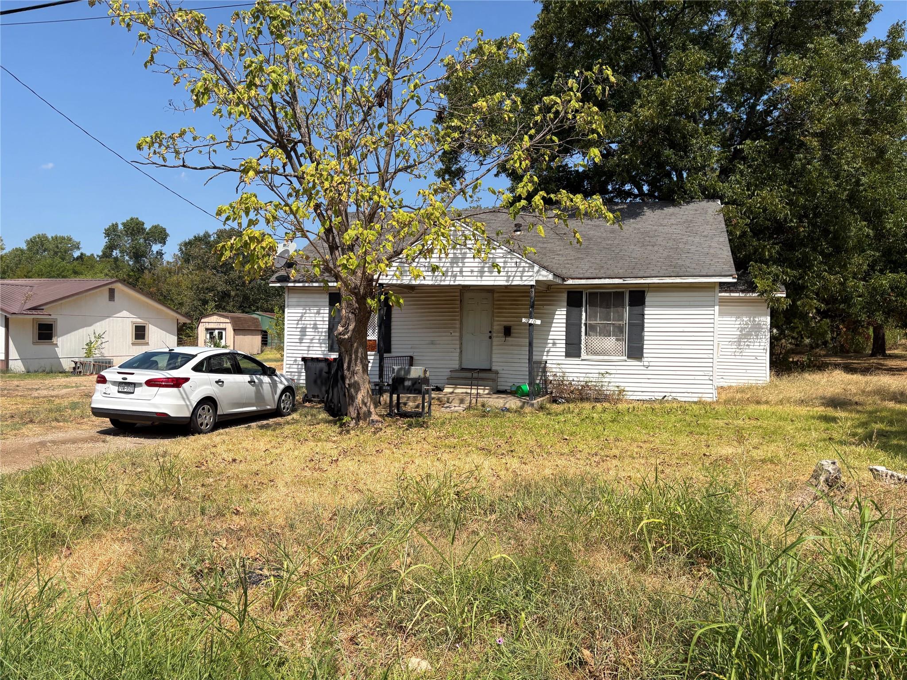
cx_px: 454
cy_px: 340
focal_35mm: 26
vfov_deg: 53.1
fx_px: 681
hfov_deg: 67.3
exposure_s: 1/3831
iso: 50
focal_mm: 5.96
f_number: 1.6
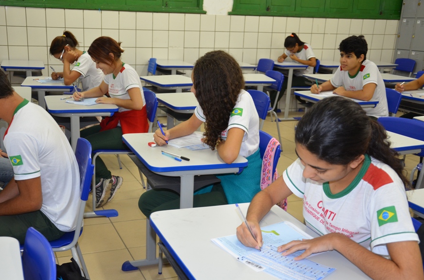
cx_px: 191
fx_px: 512
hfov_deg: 44.9
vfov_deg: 30.6
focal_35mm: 44
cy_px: 158
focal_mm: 25
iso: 800
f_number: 4
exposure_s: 1/60
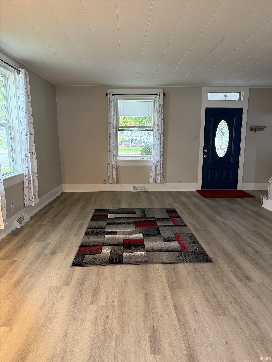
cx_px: 136
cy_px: 181
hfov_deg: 56.8
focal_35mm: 24
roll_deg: -0.4
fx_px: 251
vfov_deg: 71.6
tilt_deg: -10.4
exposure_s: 1/60
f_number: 1.78
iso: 250
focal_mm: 6.76
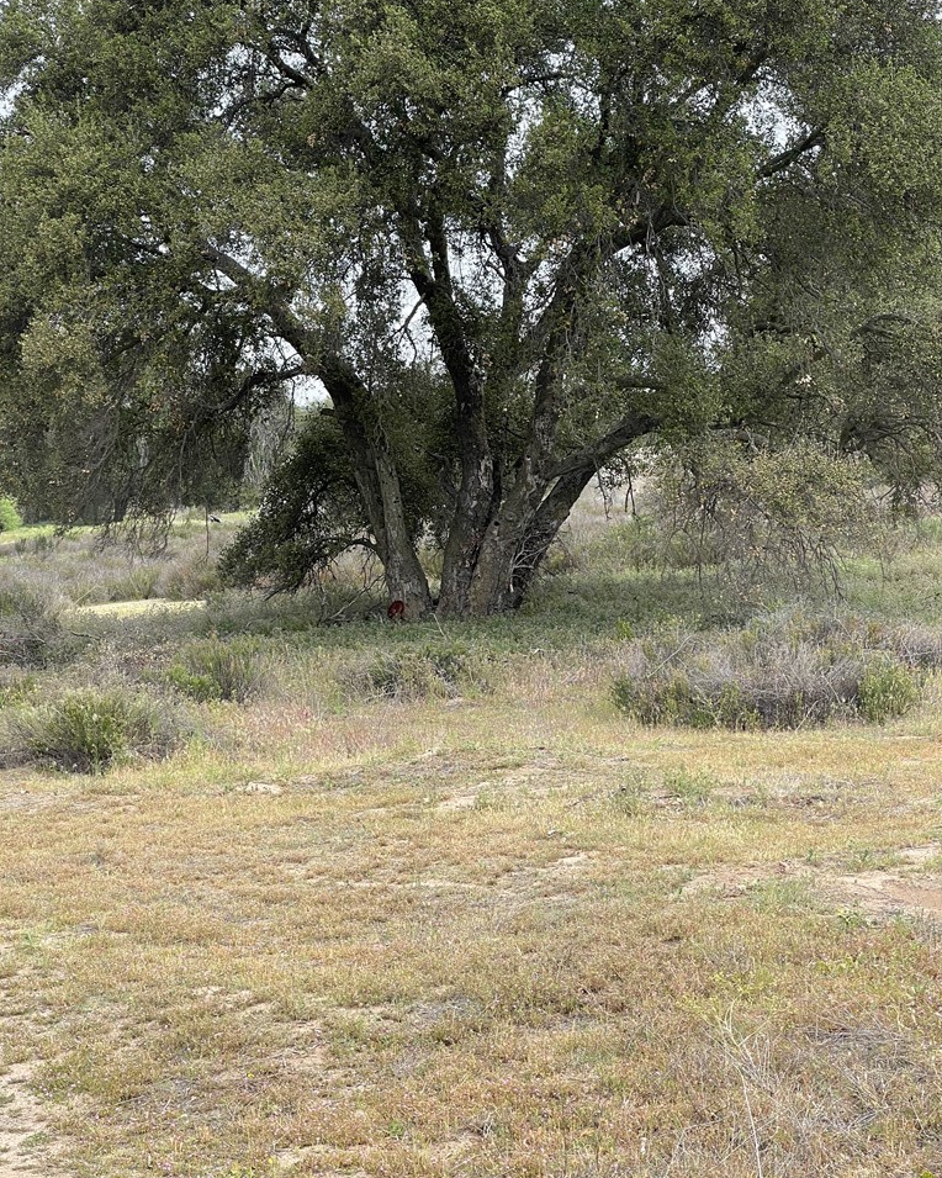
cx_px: 472
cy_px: 575
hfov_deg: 22.8
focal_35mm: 67
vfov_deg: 28.3
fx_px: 2335
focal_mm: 7.5
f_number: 2.2
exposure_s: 1/306
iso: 20
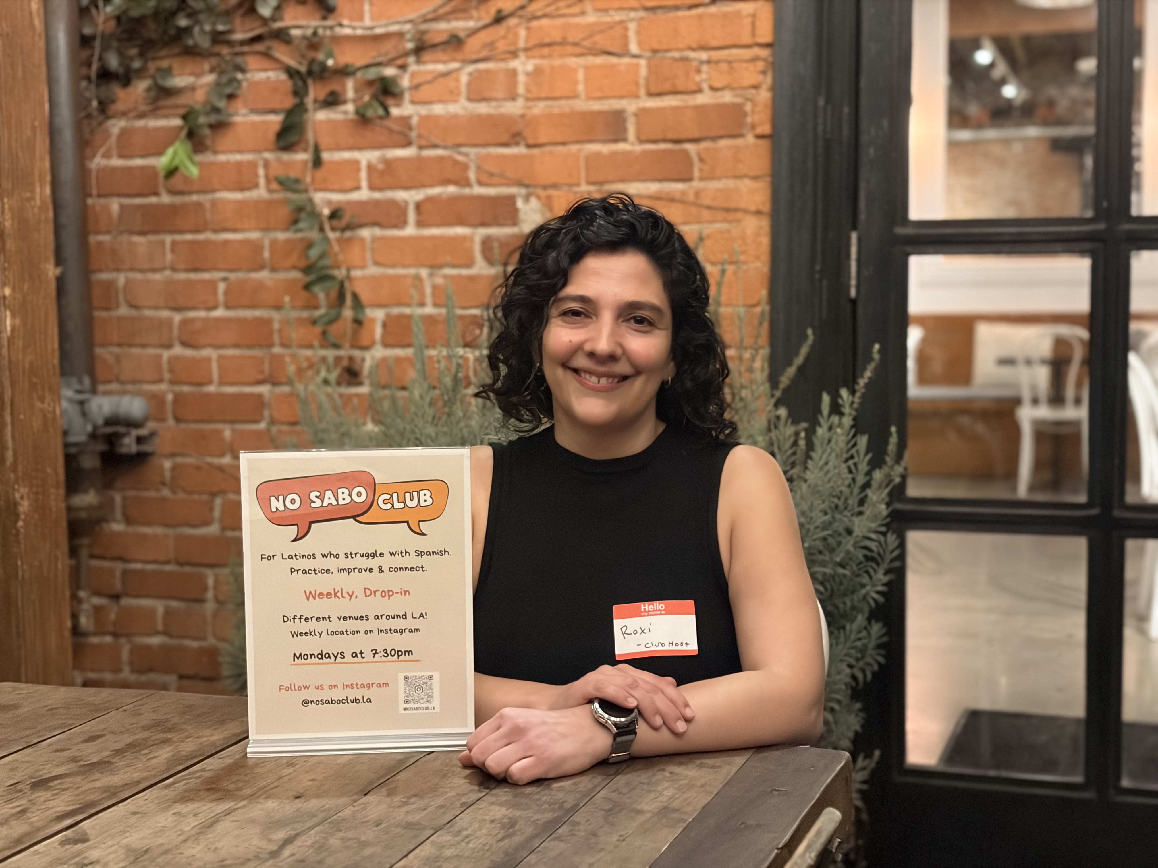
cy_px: 434
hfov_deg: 36.8
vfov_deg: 28.0
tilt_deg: -4.0
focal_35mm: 52
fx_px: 1740
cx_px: 579
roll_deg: +0.5
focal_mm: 5.96
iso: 400
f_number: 1.6
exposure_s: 1/20
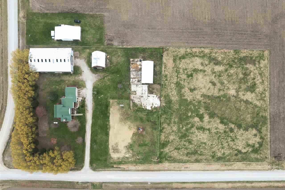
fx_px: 198
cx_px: 143
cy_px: 106
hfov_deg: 71.5
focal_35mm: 25
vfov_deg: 51.2
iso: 120
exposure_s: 1/120
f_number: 2.8
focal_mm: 12.3
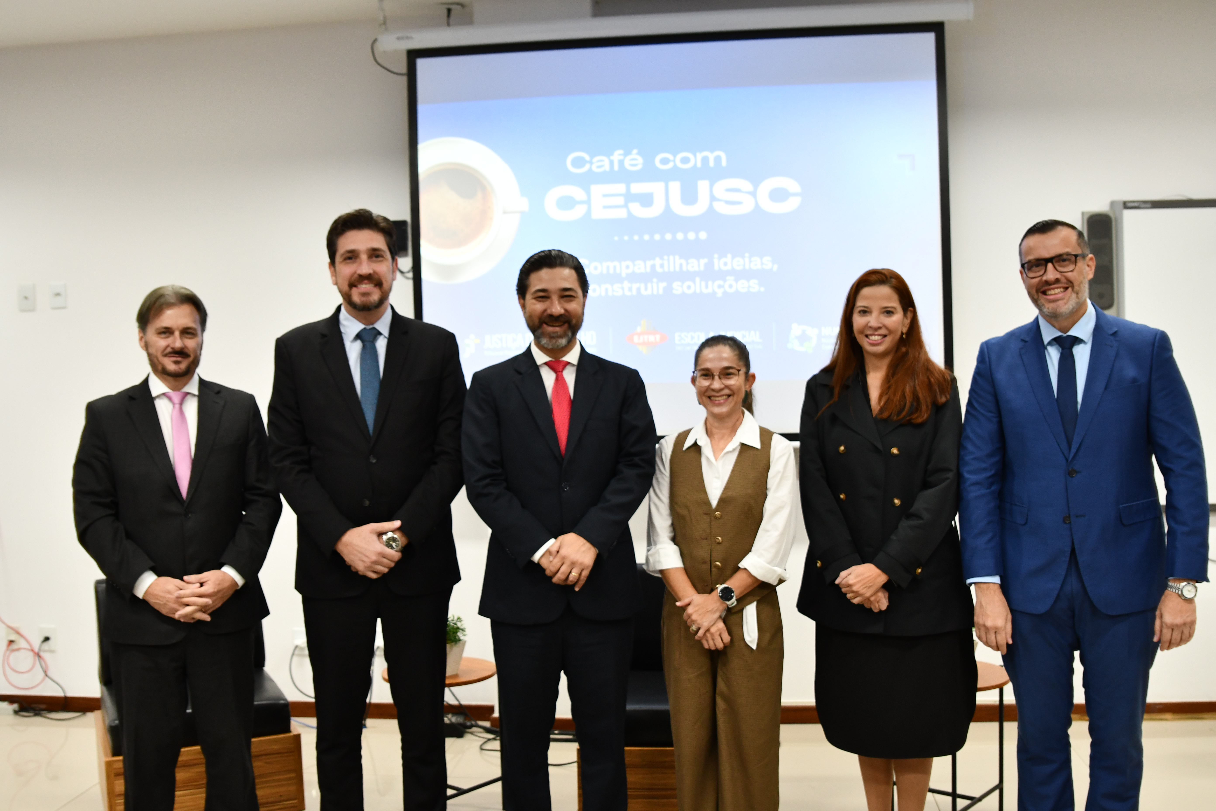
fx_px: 1216
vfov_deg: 36.9
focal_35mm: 36
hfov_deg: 53.1
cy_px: 406
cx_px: 608
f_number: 2.8
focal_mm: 24
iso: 800
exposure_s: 1/200
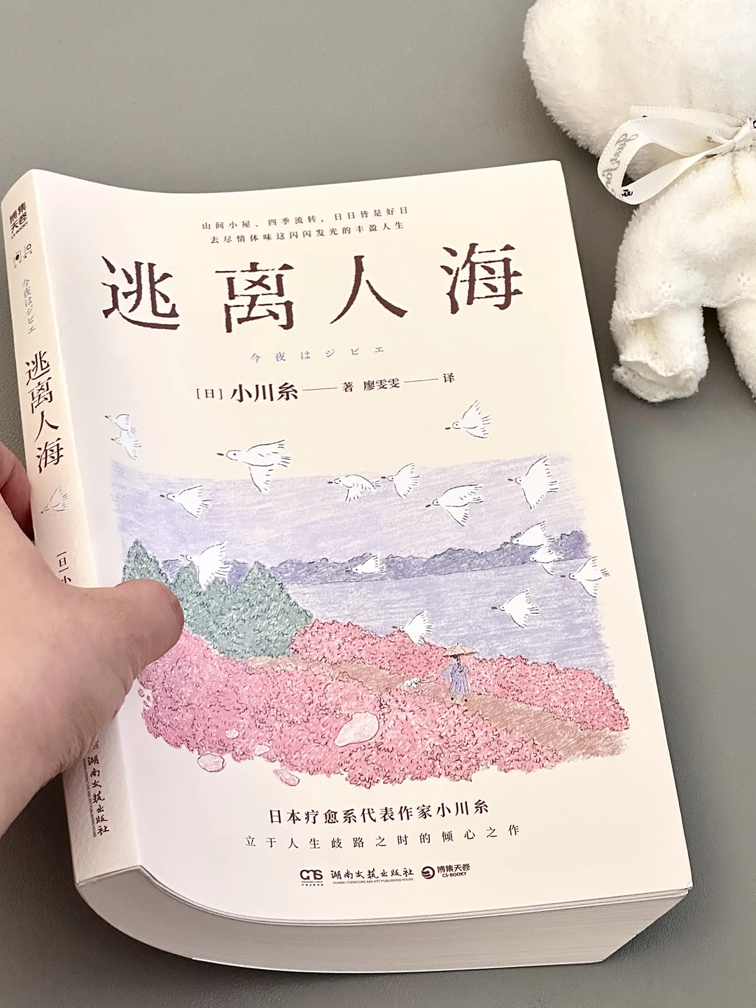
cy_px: 504
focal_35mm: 77
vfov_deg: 25.3
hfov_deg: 19.1
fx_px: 2242
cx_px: 378
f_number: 2.8
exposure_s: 1/60
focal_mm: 9
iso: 400
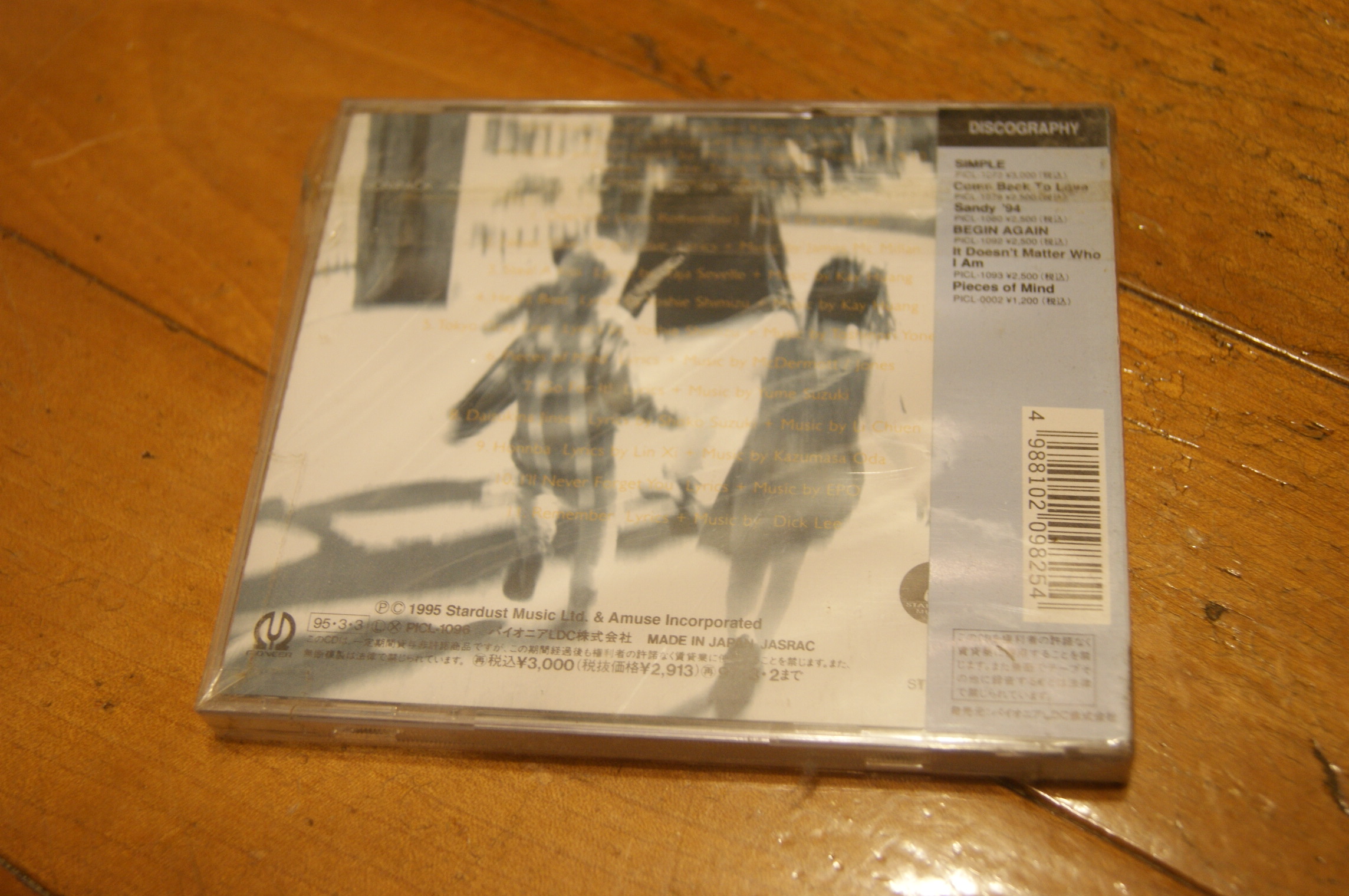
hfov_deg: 43.6
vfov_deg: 29.8
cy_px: 448
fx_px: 1684
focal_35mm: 45
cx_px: 674
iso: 400
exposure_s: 1/15
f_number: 4.5
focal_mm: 30
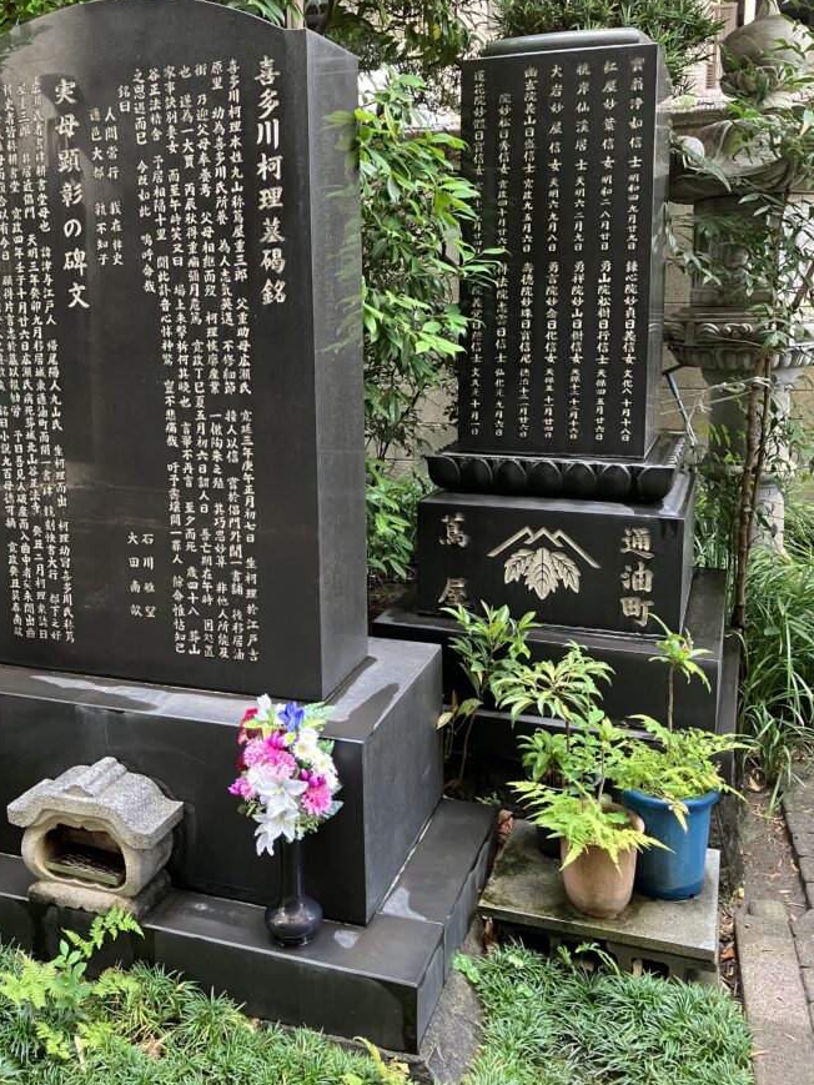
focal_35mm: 33
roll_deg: +1.0
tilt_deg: -7.5
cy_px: 464
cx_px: 345
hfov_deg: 42.8
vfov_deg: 55.1
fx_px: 1034
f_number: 1.8
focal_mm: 3.99
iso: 160
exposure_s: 1/60
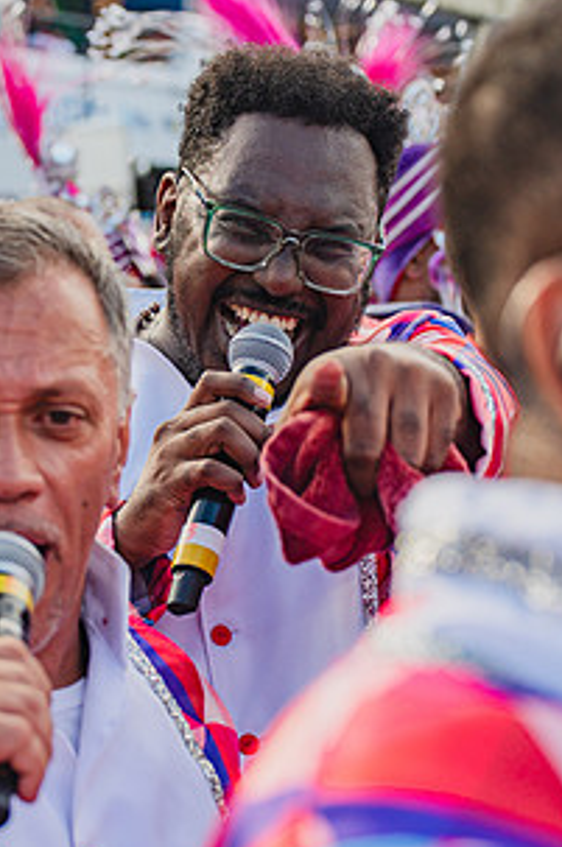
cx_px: 164
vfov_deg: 19.7
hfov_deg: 13.1
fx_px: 2444
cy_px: 442
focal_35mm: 104
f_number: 5.6
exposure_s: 1/1600
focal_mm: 70
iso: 400
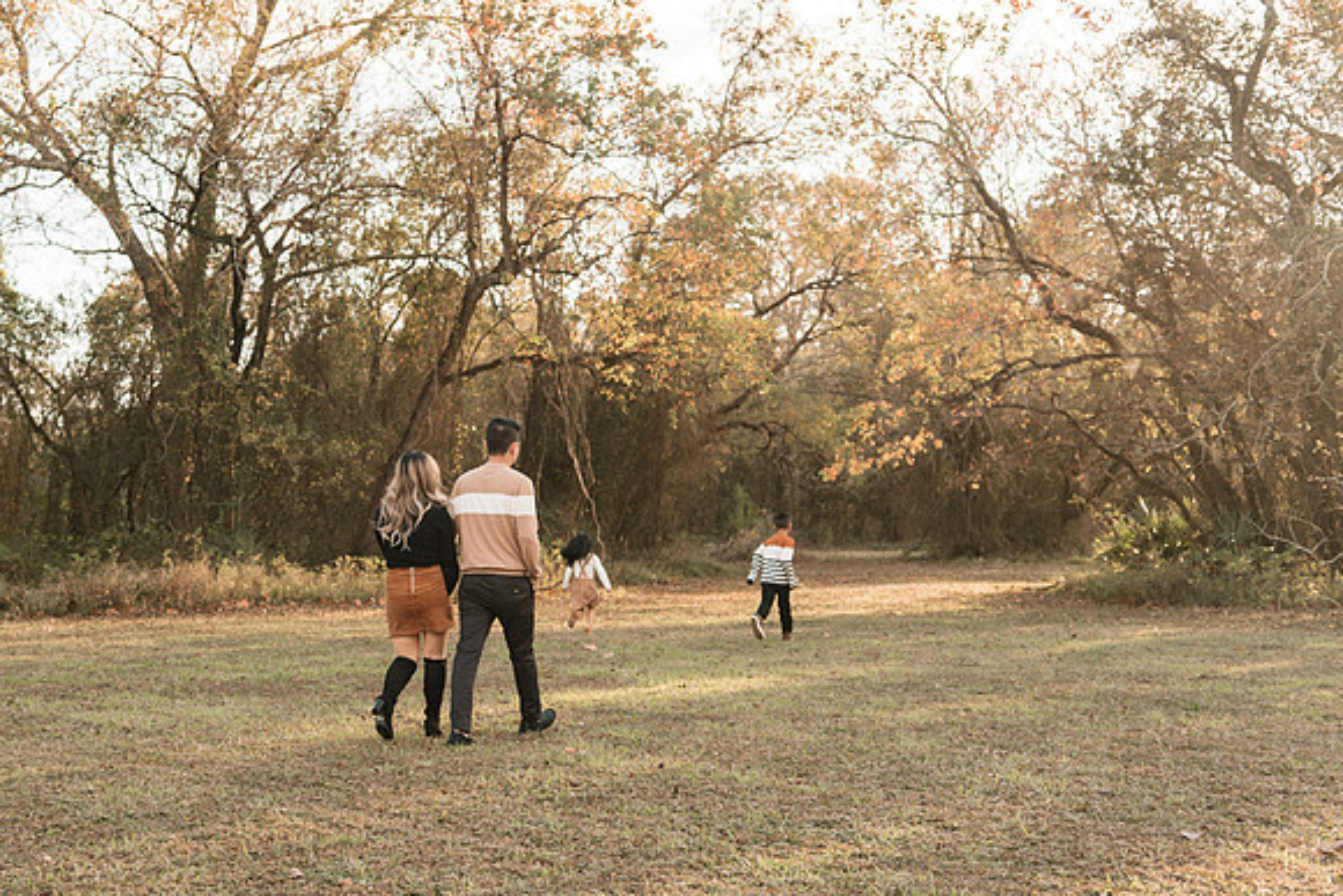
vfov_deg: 29.9
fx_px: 1680
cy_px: 468
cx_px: 479
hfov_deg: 43.1
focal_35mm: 45
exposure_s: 1/500
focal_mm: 35
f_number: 4
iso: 125
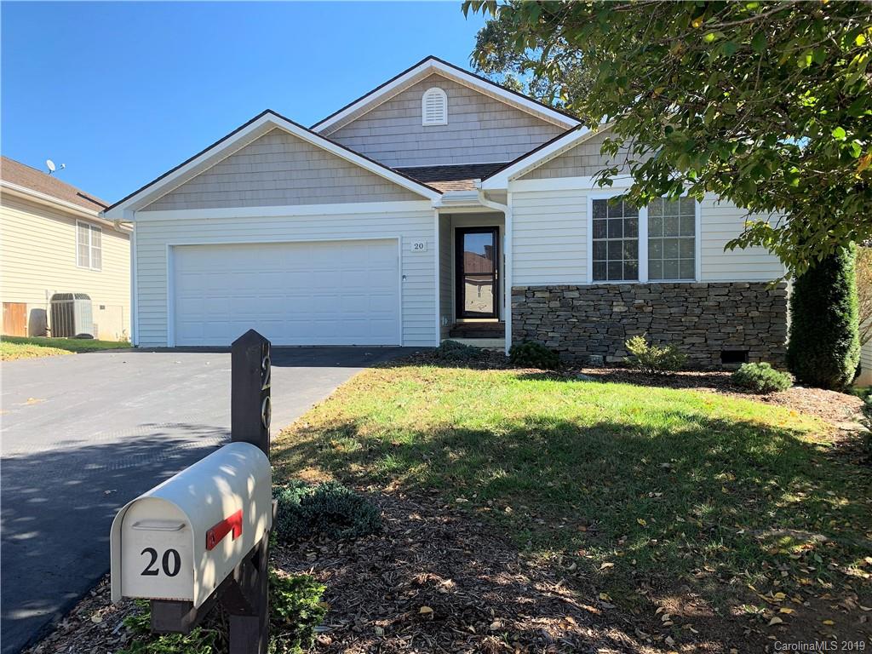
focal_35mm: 26
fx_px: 655
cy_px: 327
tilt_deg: -1.0
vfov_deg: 53.1
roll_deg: -0.3
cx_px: 436
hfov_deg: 67.3
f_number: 1.8
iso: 25
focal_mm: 4.25
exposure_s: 1/510
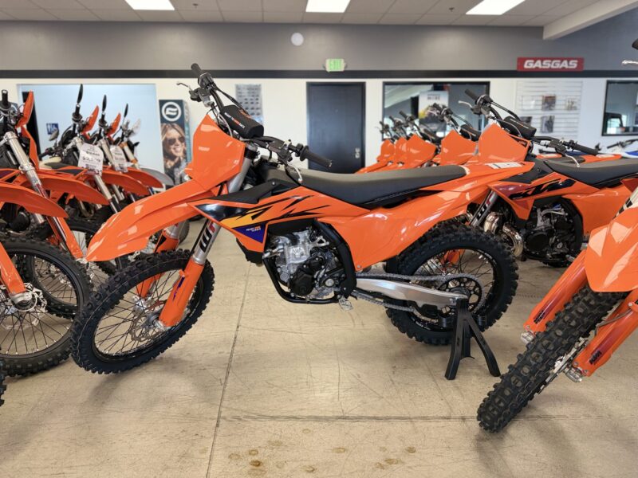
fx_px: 442
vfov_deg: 56.8
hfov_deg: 71.6
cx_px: 319
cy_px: 239
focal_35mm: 24
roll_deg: +0.9
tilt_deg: -11.3
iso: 160
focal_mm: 6.76
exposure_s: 1/120
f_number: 1.78
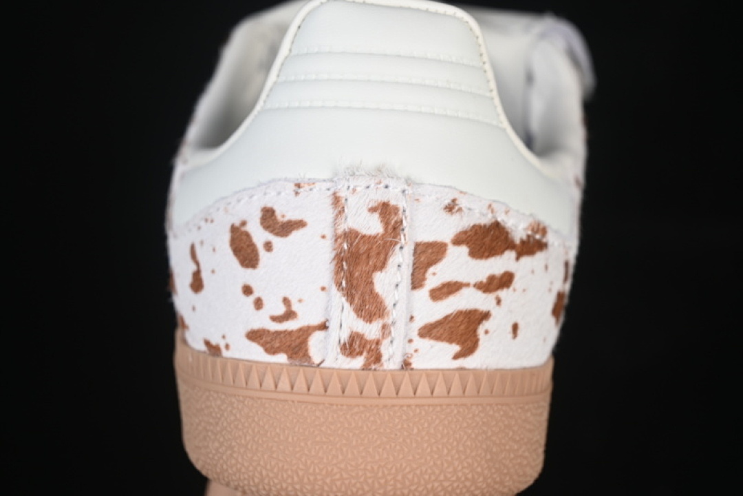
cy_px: 248
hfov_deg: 27.0
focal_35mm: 75
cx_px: 372
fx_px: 1548
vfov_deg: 18.2
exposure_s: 1/80
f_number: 7.1
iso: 160
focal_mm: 50
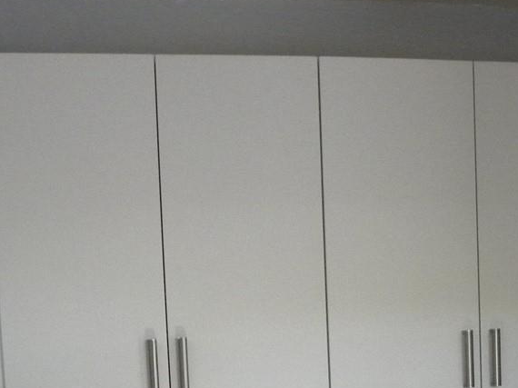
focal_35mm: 73
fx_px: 1092
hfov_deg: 25.7
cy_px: 524
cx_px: 479
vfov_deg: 18.5
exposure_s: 1/46.2
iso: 400
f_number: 2.8
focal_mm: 4.6
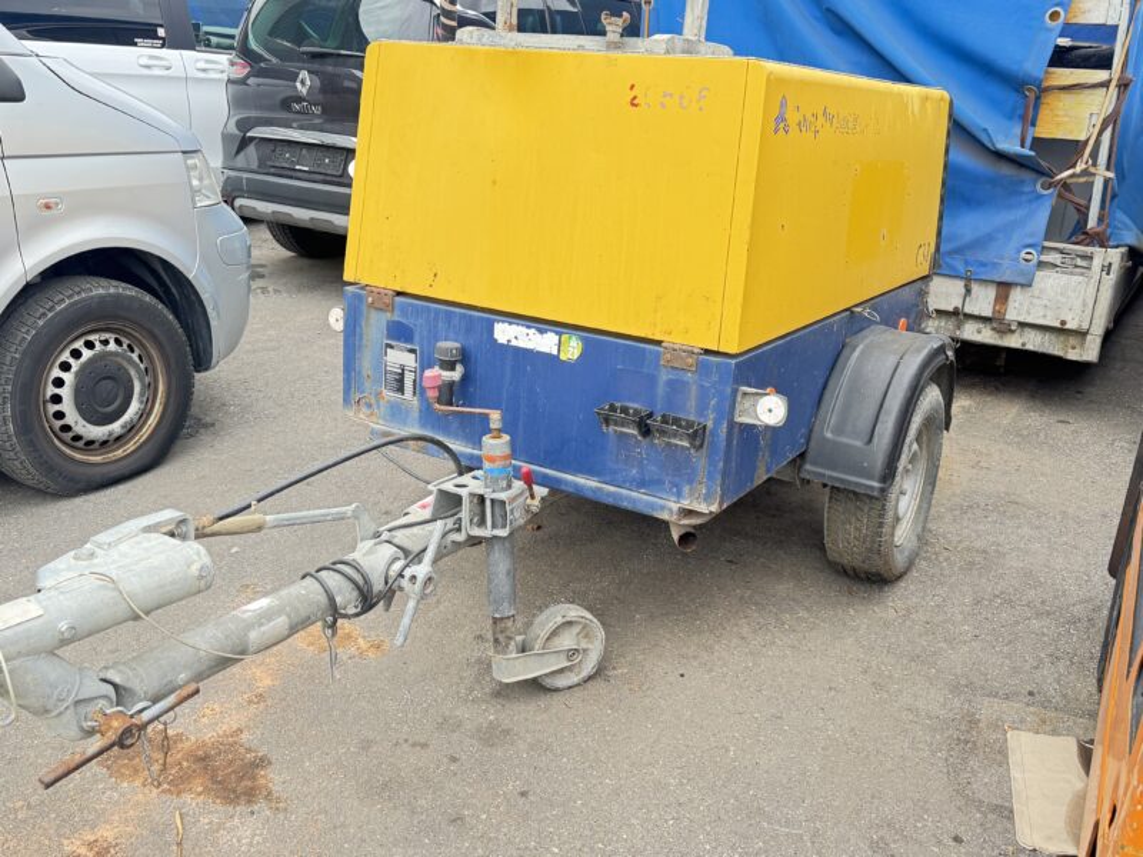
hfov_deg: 71.6
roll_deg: -1.9
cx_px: 572
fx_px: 792
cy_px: 428
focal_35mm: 24
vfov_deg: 56.8
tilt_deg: -20.2
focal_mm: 6.76
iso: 100
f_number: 1.78
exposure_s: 1/136
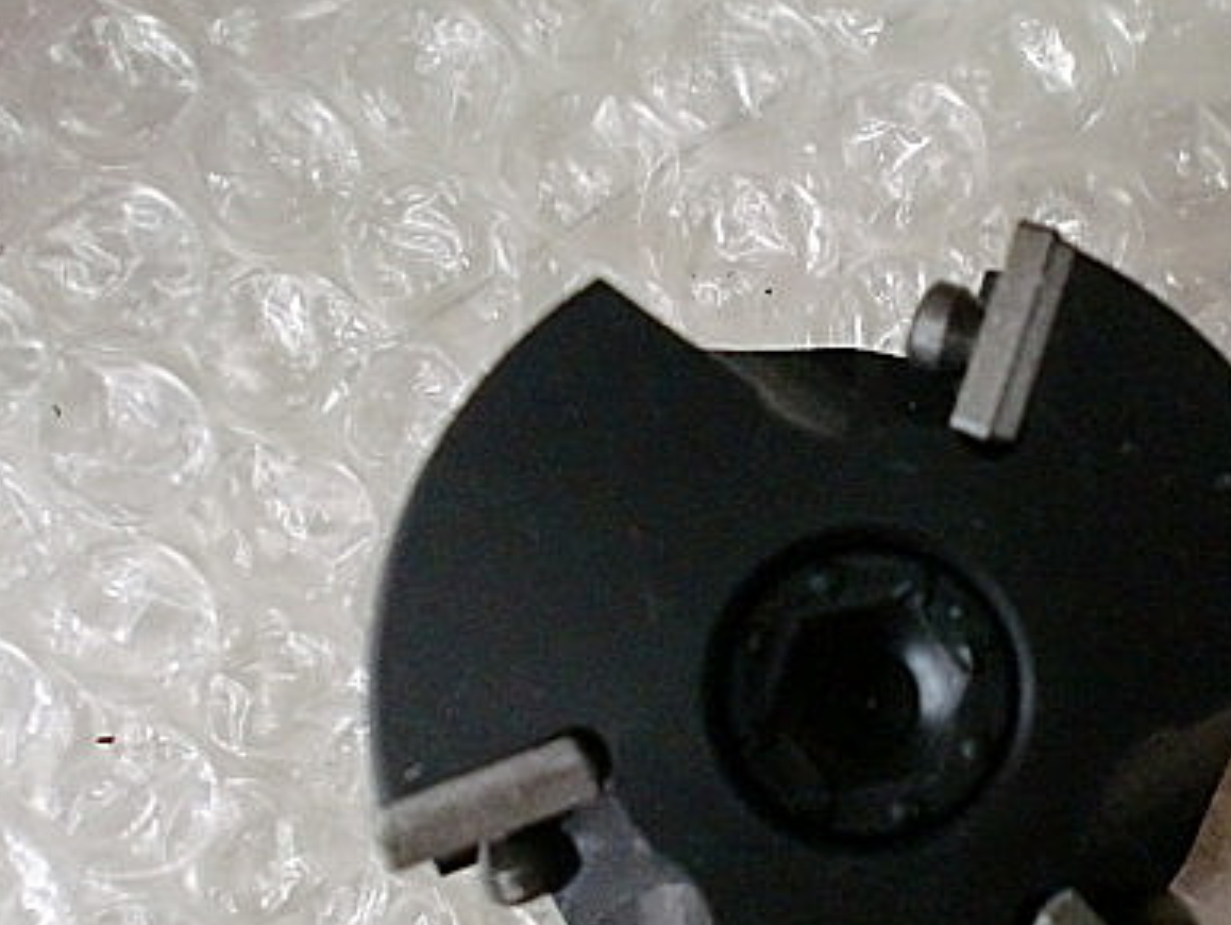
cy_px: 683
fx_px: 2064
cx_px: 893
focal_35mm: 58
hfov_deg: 32.7
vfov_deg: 25.0
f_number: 3.1
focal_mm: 6.3
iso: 500
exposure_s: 1/60
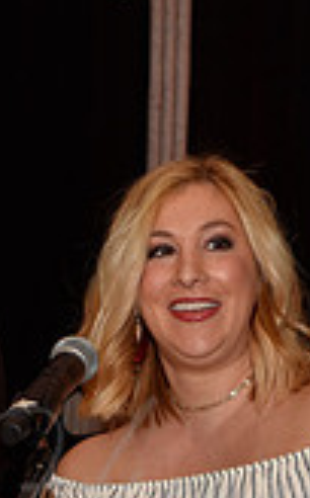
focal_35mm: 224
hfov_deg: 5.8
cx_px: 88
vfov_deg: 9.3
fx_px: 3039
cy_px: 530
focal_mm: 62
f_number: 5
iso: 200
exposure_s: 1/60
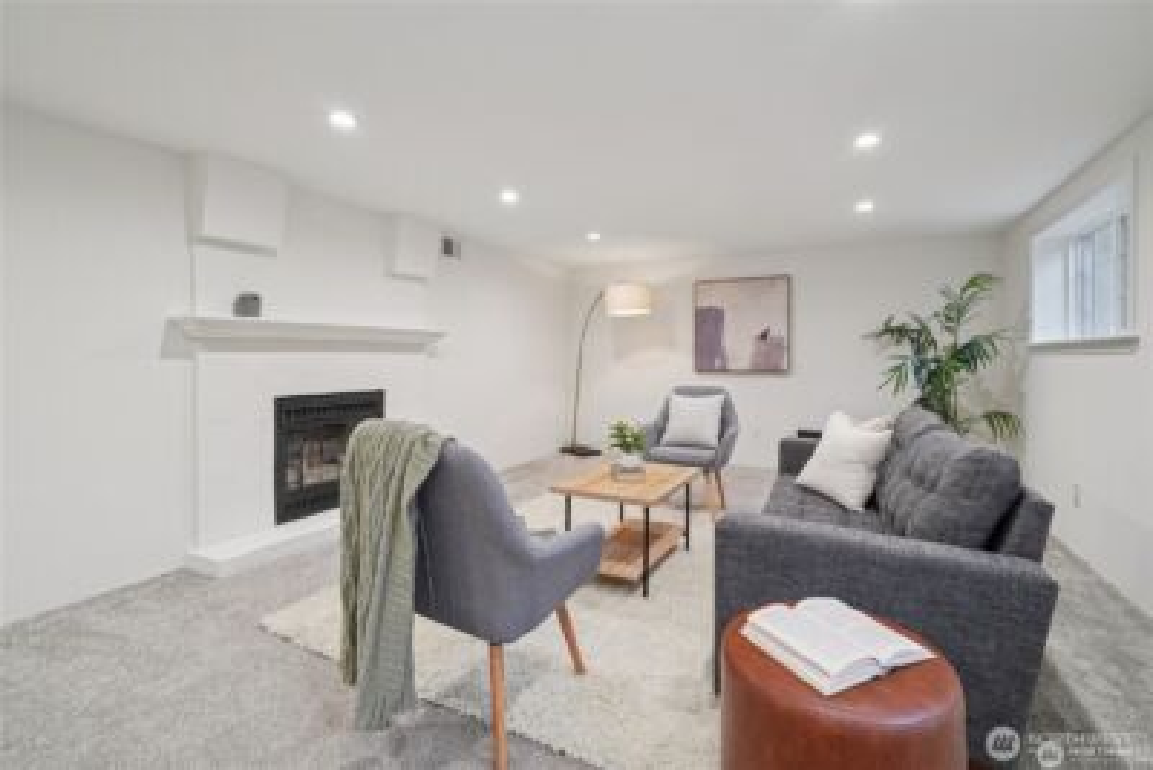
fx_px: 513
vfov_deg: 73.8
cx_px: 576
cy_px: 385
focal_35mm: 16
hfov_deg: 96.7
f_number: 8
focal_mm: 16
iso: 1600
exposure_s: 1/30
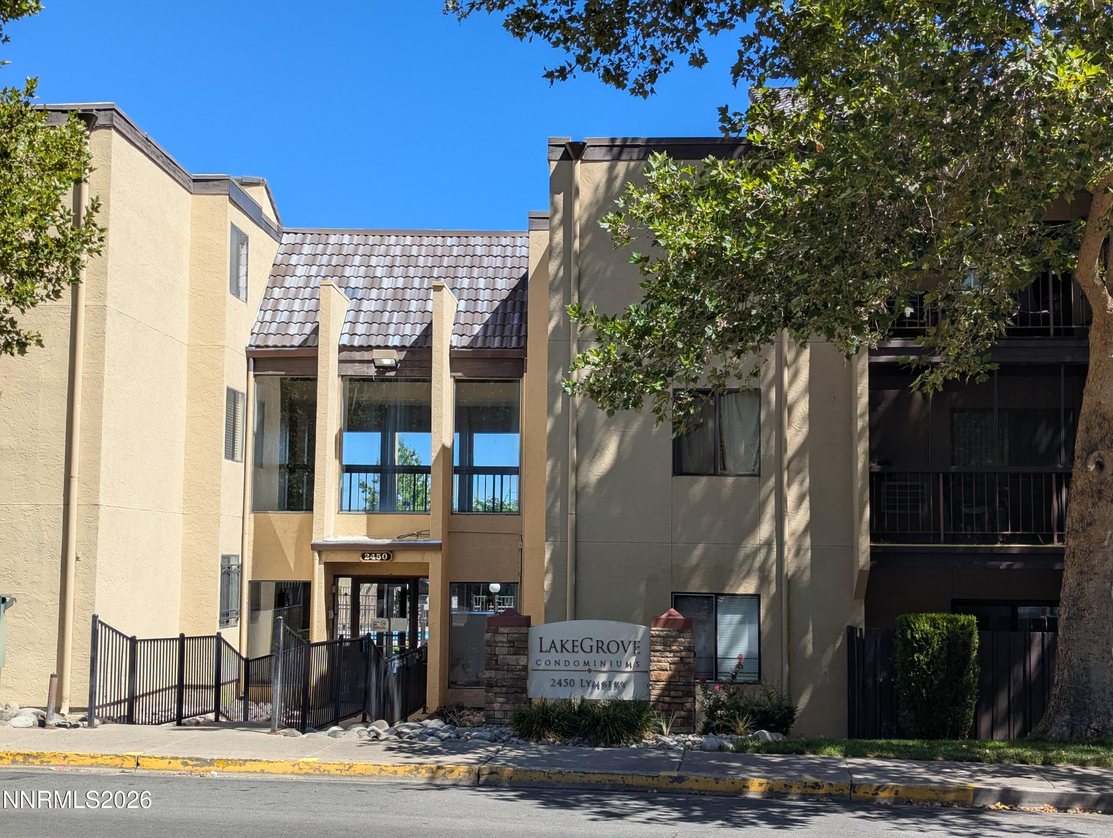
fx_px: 1545
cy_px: 419
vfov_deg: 30.3
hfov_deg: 39.6
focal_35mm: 48
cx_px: 556
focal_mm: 6.81
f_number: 1.85
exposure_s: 1/1582
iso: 48
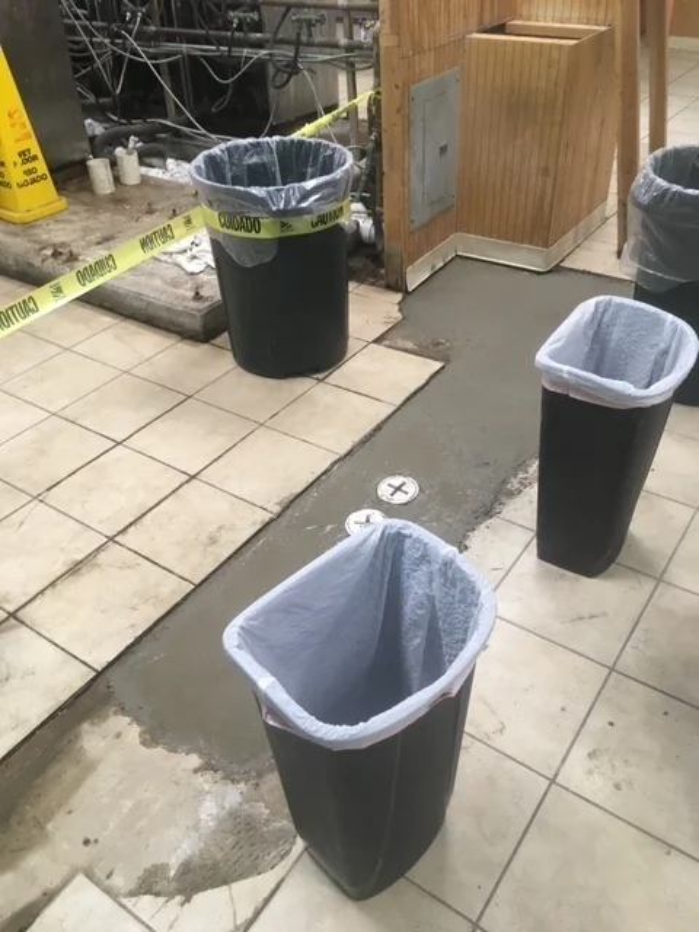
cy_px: 466
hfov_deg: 48.2
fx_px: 781
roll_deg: +1.8
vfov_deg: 61.7
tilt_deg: -37.6
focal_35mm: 29
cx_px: 350
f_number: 2.2
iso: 80
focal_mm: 4.15
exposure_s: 1/30
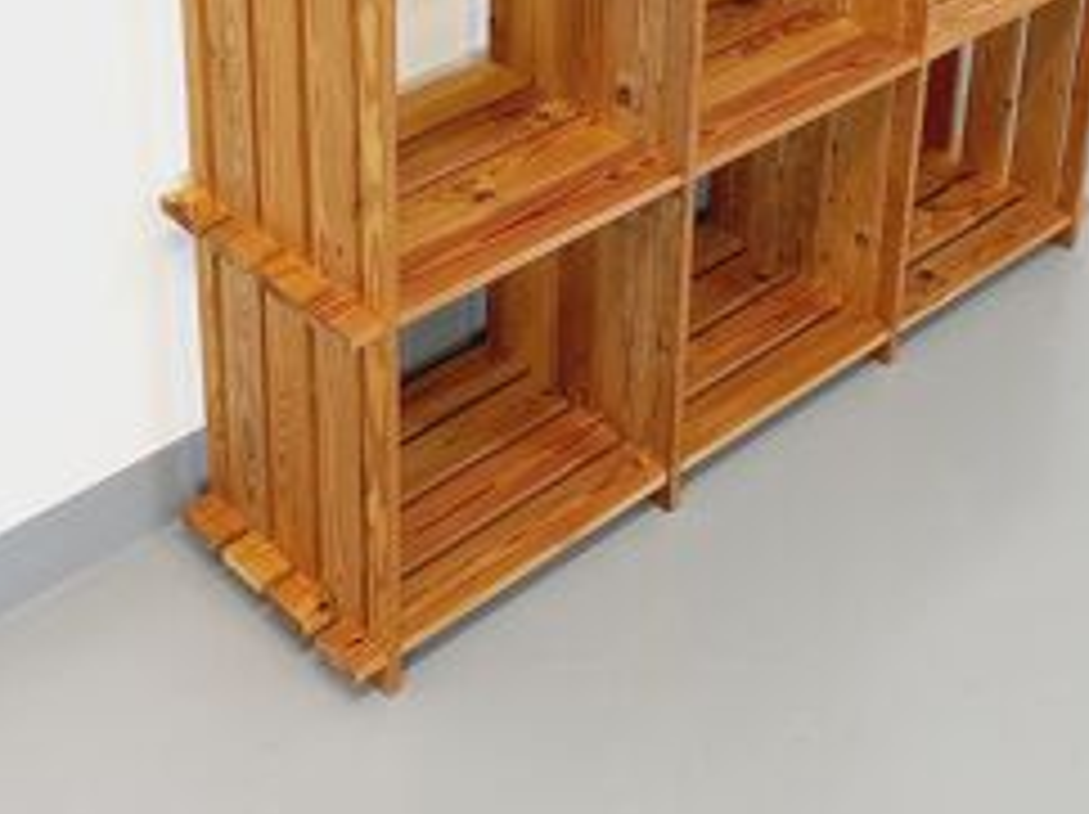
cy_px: -81
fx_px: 1949
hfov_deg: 31.2
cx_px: 621
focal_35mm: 62
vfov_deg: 22.3
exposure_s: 1/49
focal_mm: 4.65
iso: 250
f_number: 1.8
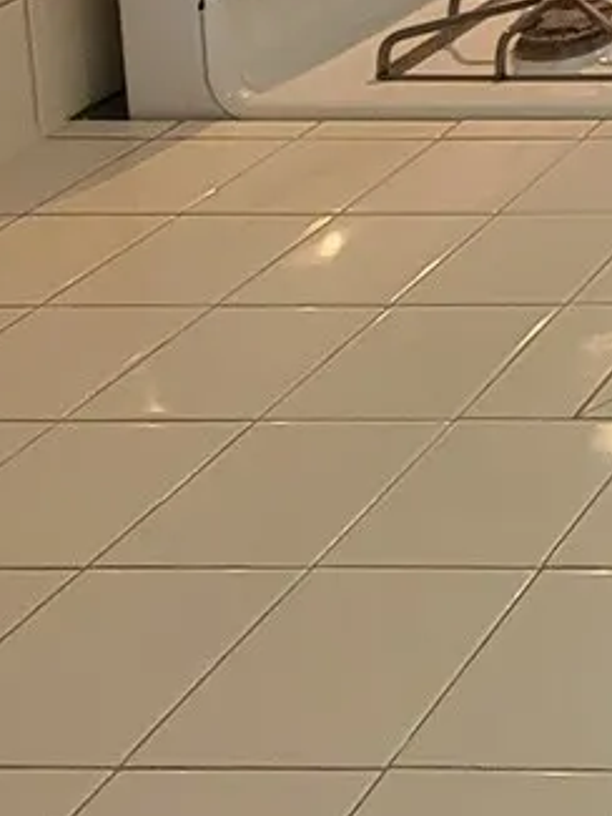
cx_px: 1405
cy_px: -492
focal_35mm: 64
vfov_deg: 22.9
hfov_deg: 15.2
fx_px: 1508
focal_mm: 2.2
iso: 320
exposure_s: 1/60
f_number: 2.2
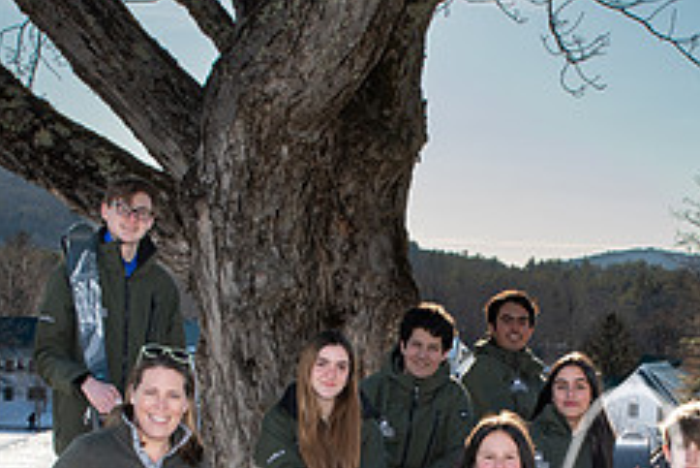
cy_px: 542
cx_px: 479
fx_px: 1829
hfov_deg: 21.6
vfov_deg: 14.2
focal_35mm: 94
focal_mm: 26
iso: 125
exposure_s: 1/200
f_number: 8
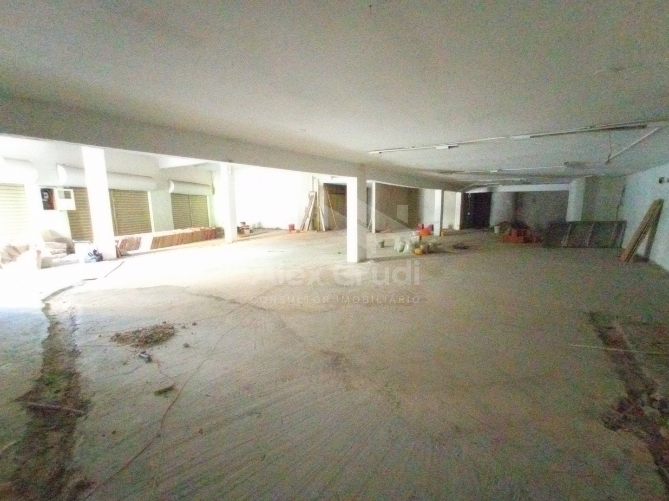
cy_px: 250
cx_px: 334
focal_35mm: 28
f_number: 2.2
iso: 5150
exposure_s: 1/13.3
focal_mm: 1.65
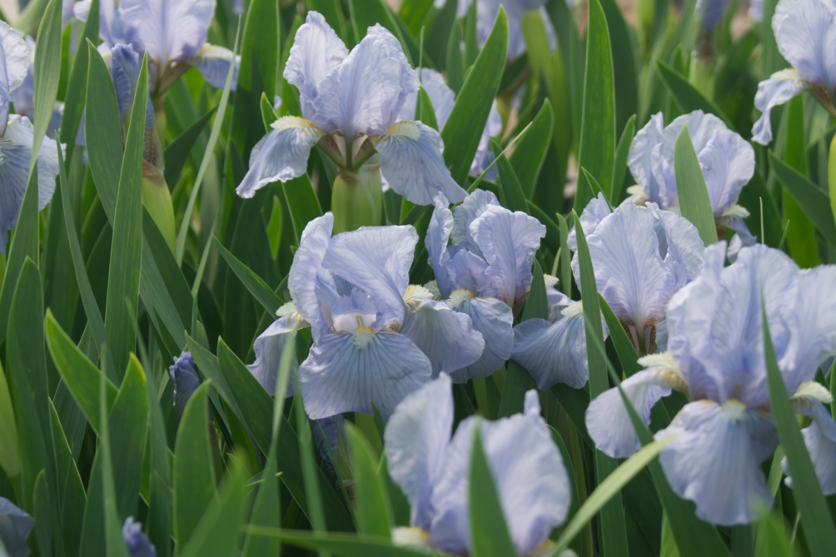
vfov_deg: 16.6
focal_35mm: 82
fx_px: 1916
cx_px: 418
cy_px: 278
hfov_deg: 24.6
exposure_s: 1/100
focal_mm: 55
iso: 100
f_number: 8
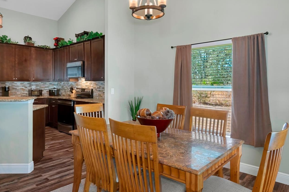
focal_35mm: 23
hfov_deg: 75.8
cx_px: 126
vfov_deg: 55.1
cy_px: 98
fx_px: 185
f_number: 8
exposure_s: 1/2
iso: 1000
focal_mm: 12
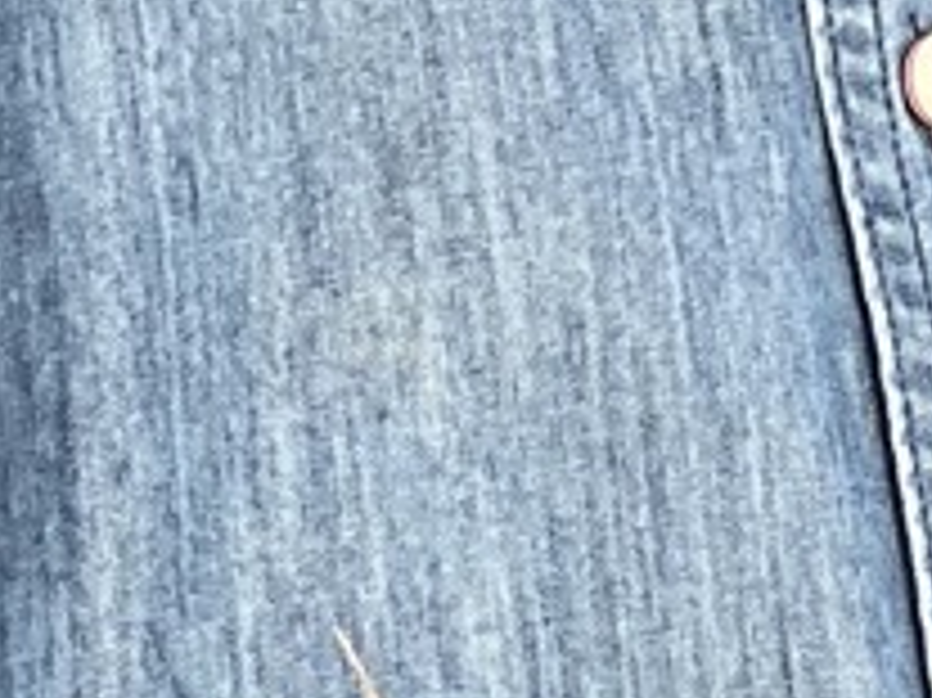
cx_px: 63
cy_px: -1437
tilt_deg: -7.0
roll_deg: +1.6
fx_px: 10817
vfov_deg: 3.6
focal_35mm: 402
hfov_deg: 4.9
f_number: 2
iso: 20
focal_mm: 6
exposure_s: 1/313
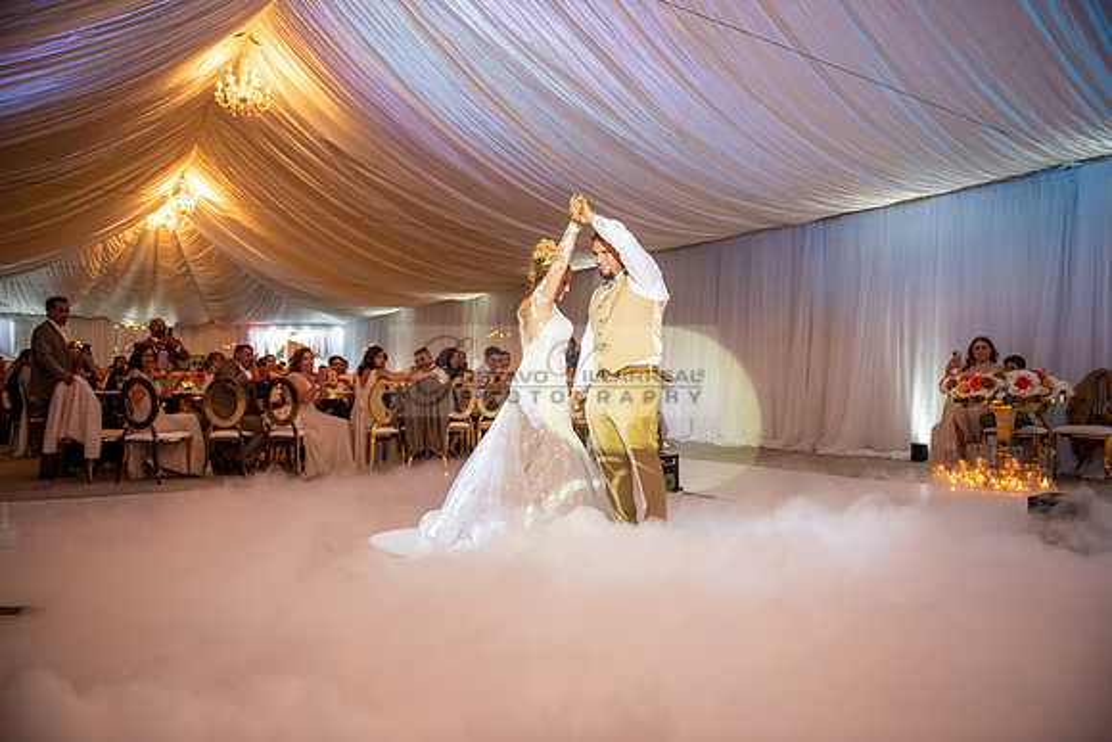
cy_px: 371
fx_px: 741
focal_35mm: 24
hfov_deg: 73.7
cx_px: 556
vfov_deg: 53.2
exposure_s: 1/125
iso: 1000
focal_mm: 24
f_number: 2.8
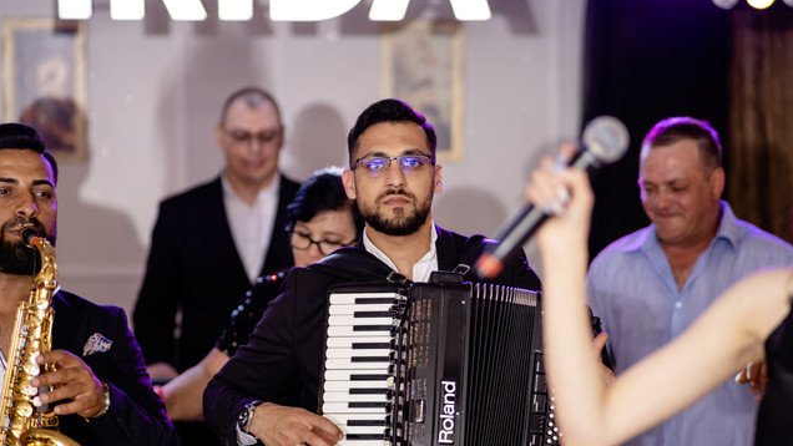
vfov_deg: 9.0
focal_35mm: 135
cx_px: 396
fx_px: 2839
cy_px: 244
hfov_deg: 15.9
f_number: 1.8
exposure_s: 1/200
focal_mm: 85
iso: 800
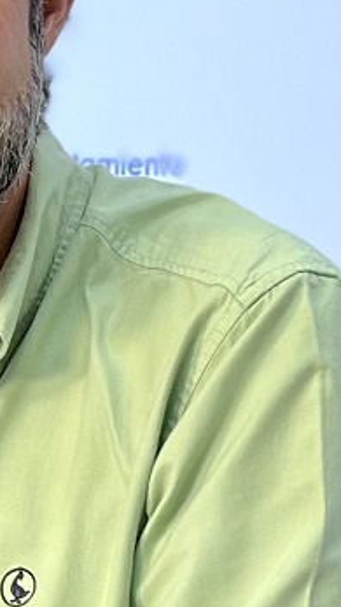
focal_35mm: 147
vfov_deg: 14.6
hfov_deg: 8.1
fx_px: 2365
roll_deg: +0.5
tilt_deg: -6.1
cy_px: 406
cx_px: -192
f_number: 1.6
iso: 50
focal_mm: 5.1
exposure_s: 1/100
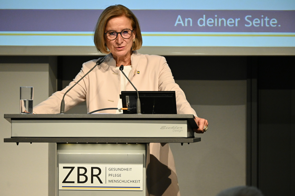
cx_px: 148
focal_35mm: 270
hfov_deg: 7.6
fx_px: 2212
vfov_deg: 5.1
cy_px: 98
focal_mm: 180
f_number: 5.6
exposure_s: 1/400
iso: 2500
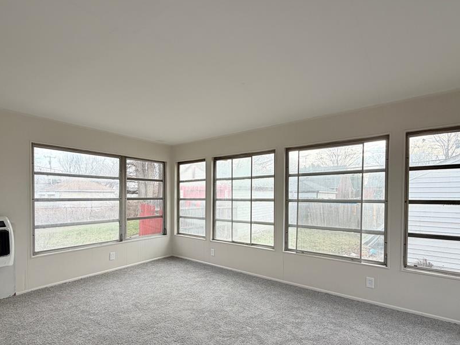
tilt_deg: -1.2
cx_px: 229
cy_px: 201
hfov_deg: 87.8
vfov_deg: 71.1
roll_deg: +0.1
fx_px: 239
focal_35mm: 18
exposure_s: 1/193
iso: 40
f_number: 2.2
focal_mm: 2.22
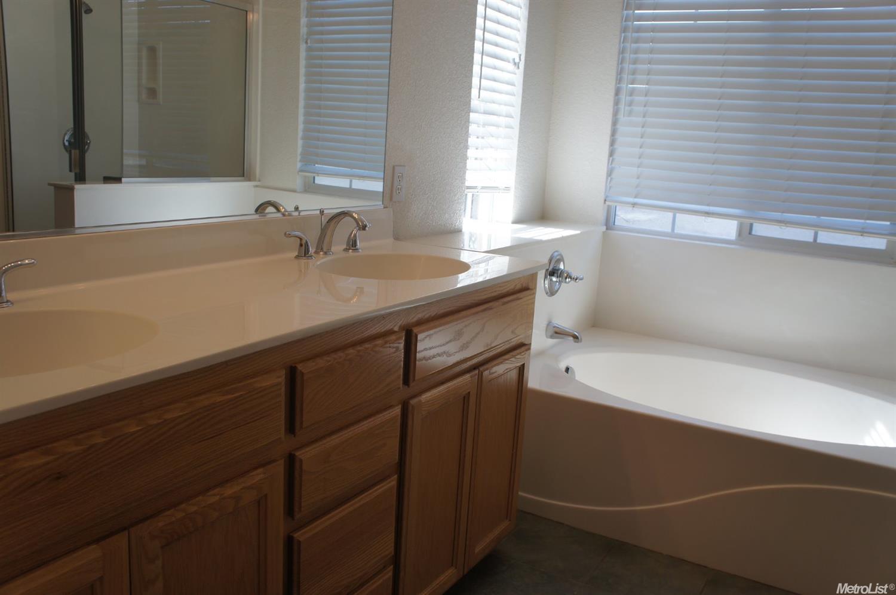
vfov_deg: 43.5
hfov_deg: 62.0
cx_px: 448
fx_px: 746
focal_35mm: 30
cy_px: 298
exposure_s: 1/80
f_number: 5.6
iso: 200
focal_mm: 20
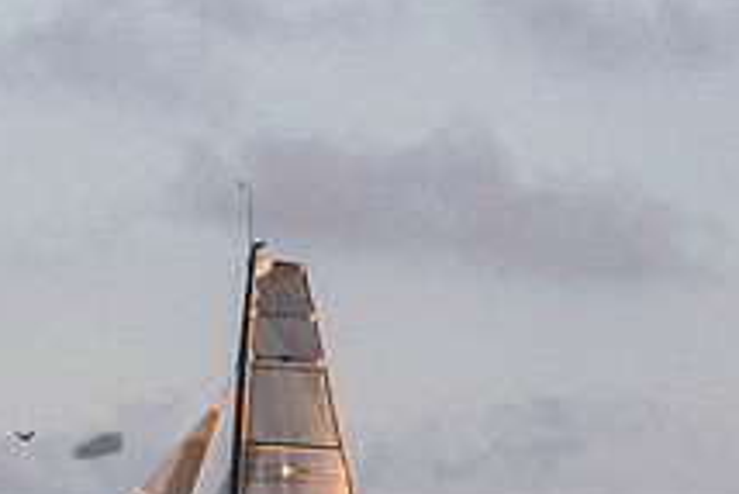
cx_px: -235
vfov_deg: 3.4
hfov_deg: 5.0
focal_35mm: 407
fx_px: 8360
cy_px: 603
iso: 1600
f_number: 10
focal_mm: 98
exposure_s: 1/160
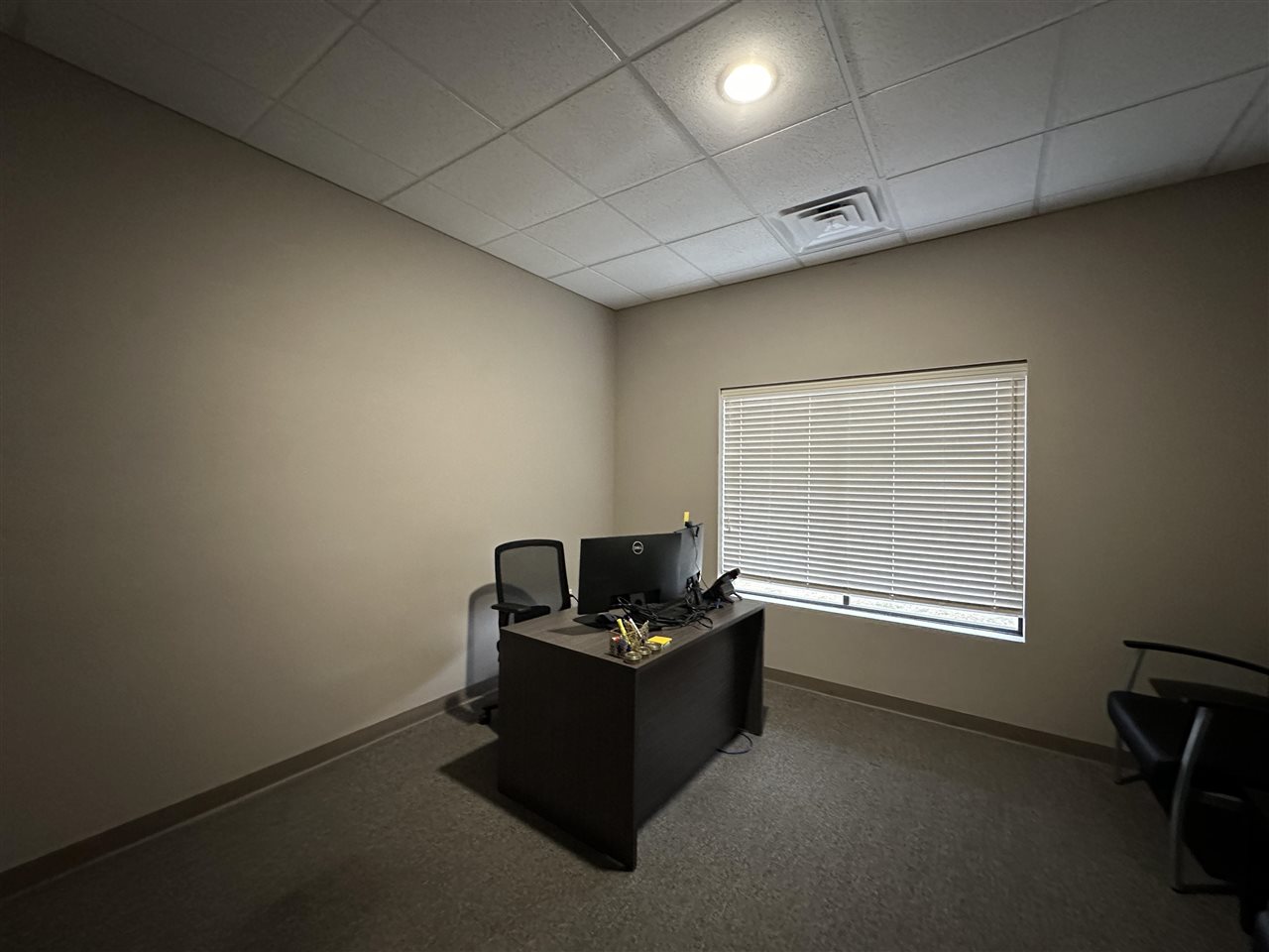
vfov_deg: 85.7
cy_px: 476
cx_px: 634
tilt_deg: -0.1
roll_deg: -0.9
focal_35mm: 14
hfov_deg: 102.1
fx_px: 513
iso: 1000
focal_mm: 2.22
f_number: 2.2
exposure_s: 1/60
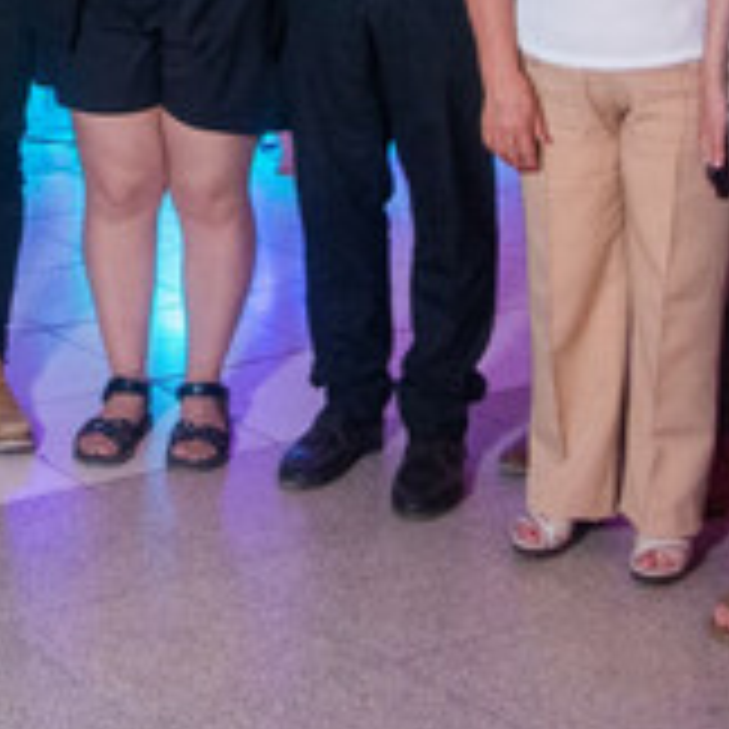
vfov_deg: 18.4
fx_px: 2144
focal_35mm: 90
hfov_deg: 19.1
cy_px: -114
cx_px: 122
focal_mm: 17
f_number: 2.8
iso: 2000
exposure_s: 1/30
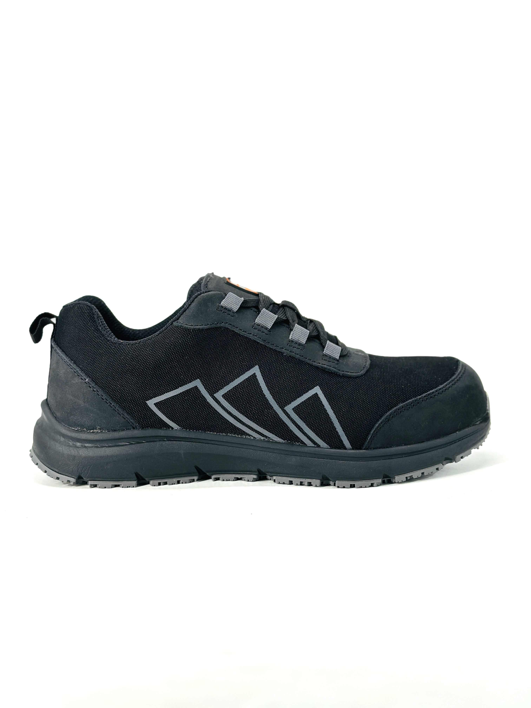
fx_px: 982
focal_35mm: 48
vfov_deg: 39.7
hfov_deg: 30.3
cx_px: 266
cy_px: 354
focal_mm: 6.86
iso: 80
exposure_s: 1/196
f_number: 1.78
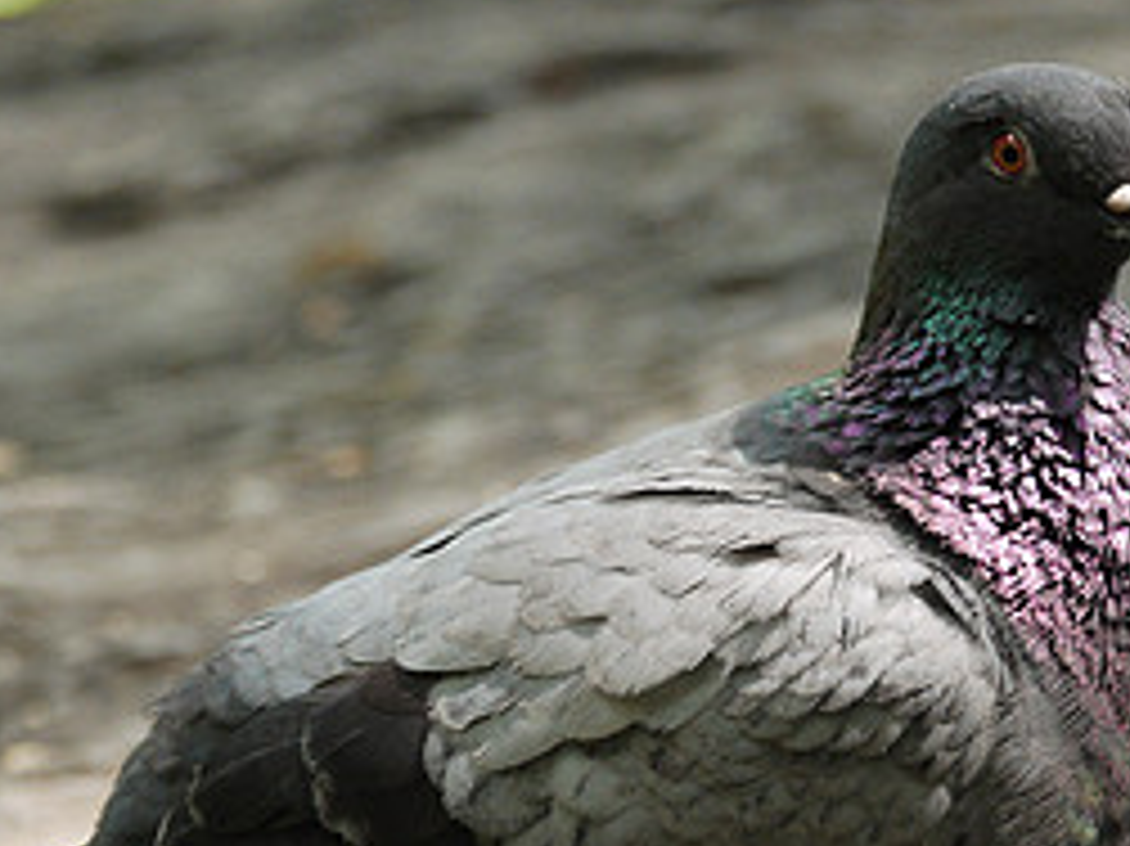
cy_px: 767
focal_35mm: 462
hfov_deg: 4.3
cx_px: 671
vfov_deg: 3.2
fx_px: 15074
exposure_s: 1/500
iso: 320
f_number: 4
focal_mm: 100
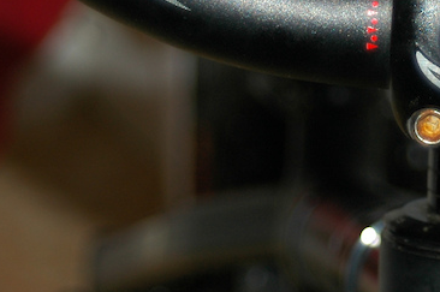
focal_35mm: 336
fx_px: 4101
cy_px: 20
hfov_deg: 6.1
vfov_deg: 4.1
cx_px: 493
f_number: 5.6
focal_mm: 80
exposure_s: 1/500
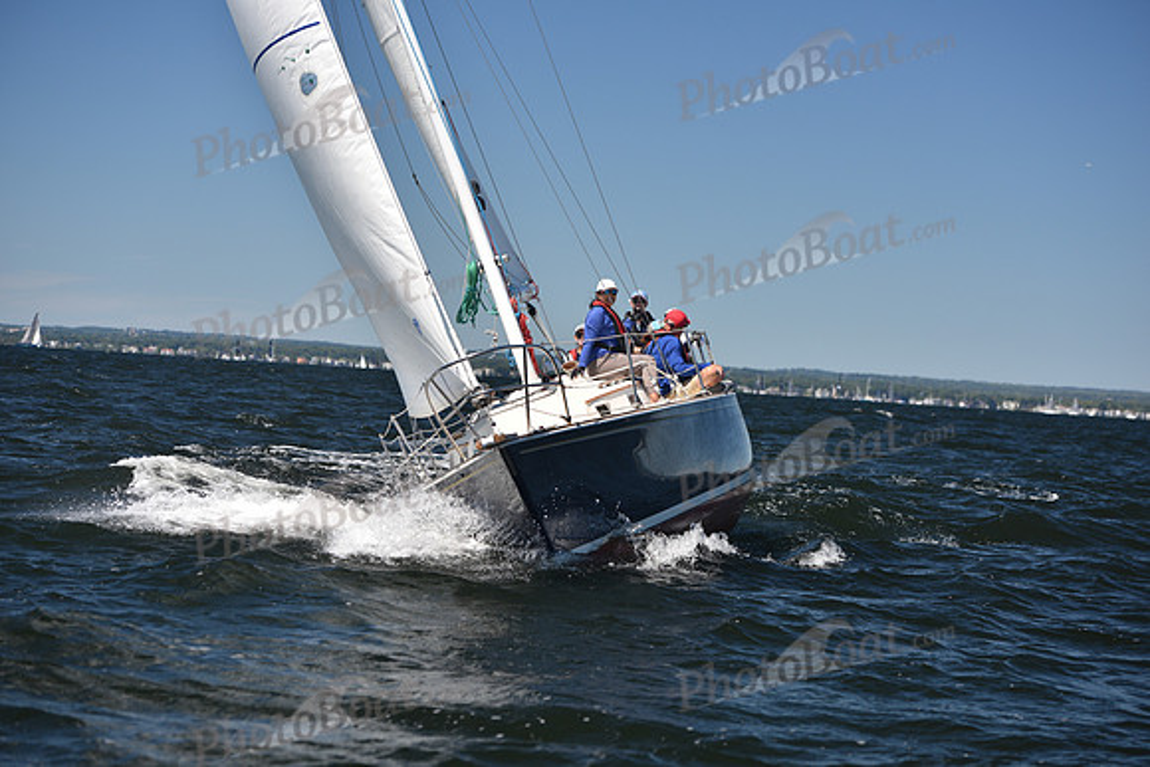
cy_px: 384
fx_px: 3035
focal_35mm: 95
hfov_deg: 21.5
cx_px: 575
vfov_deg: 14.4
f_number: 4
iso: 200
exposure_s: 1/1000
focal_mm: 95
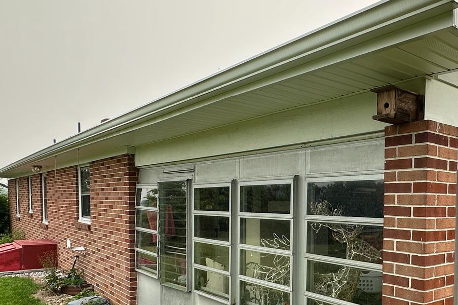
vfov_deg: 39.0
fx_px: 420
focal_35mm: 33
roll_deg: -0.2
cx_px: 353
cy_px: 225
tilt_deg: -3.5
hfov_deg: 54.1
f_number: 2.2
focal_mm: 2.22
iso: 40
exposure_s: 1/654
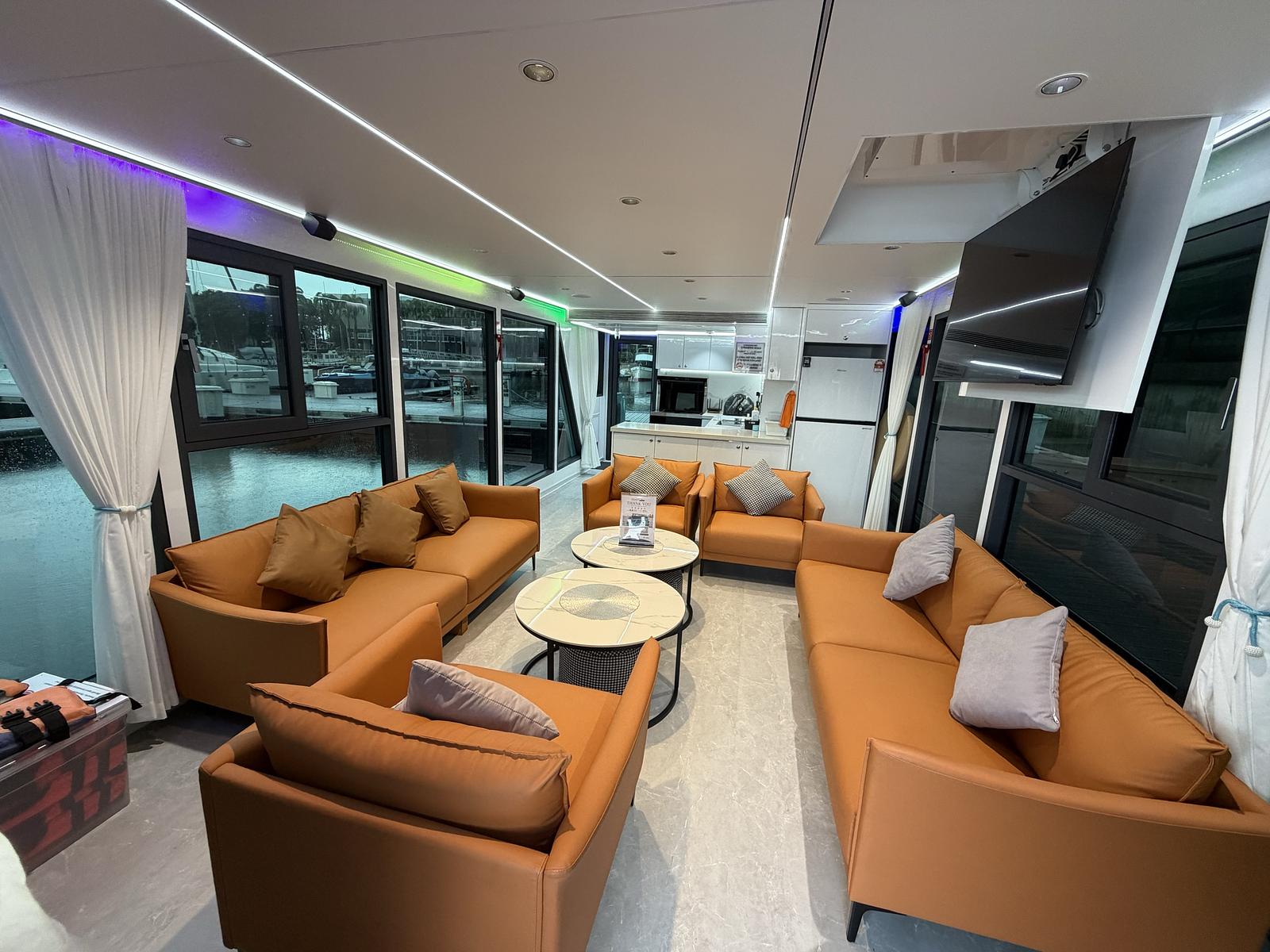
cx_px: 635
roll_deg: -2.0
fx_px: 514
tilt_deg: -12.6
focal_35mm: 14
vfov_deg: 85.7
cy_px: 476
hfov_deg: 102.1
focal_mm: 2.22
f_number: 2.2
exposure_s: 1/97
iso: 200
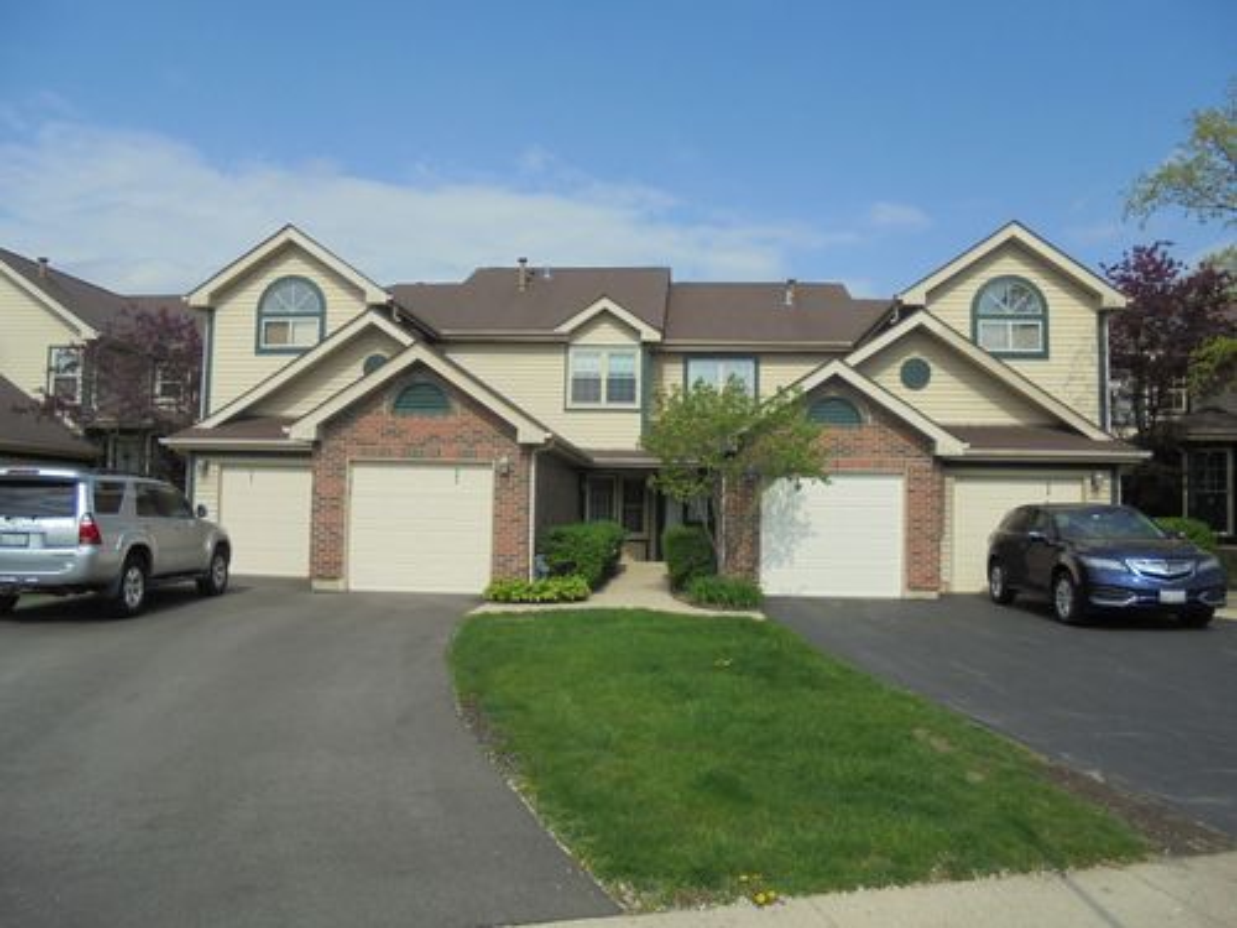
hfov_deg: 67.3
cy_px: 464
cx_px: 618
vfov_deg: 53.1
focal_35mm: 26
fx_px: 929
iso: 100
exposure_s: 1/160
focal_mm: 4.6
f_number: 11.5
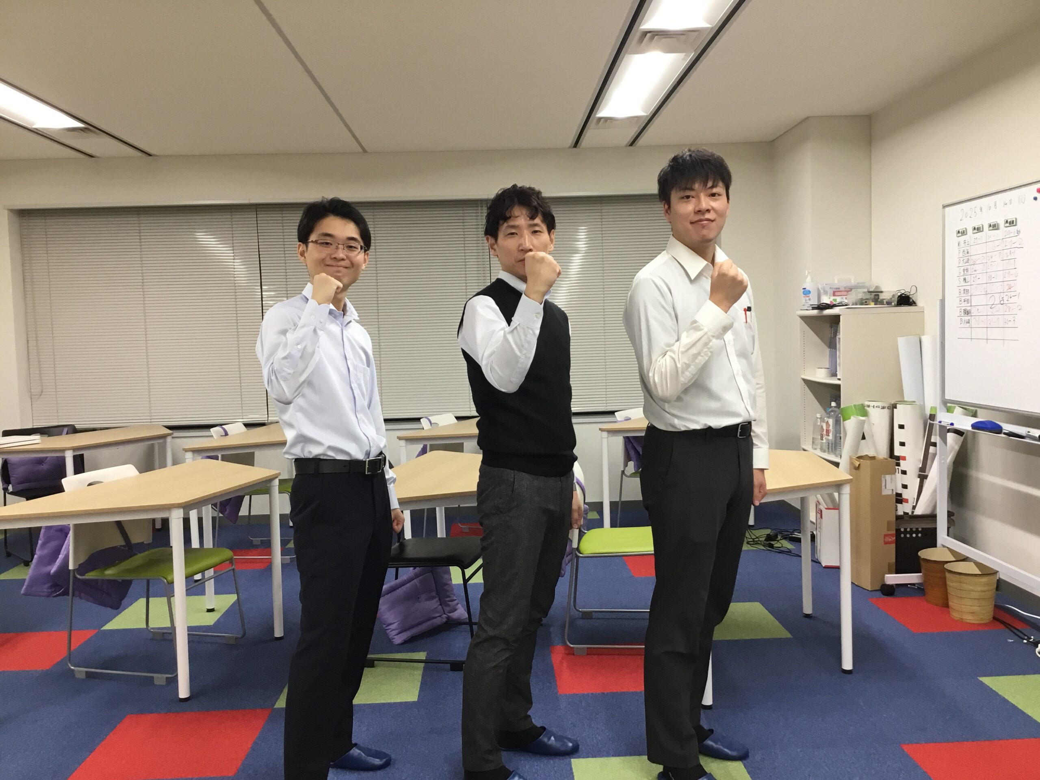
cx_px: 520
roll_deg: +1.4
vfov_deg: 45.4
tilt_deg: -2.9
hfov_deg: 58.4
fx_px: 931
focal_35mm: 31
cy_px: 390
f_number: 2.4
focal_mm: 3.3
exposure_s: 1/33
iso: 64
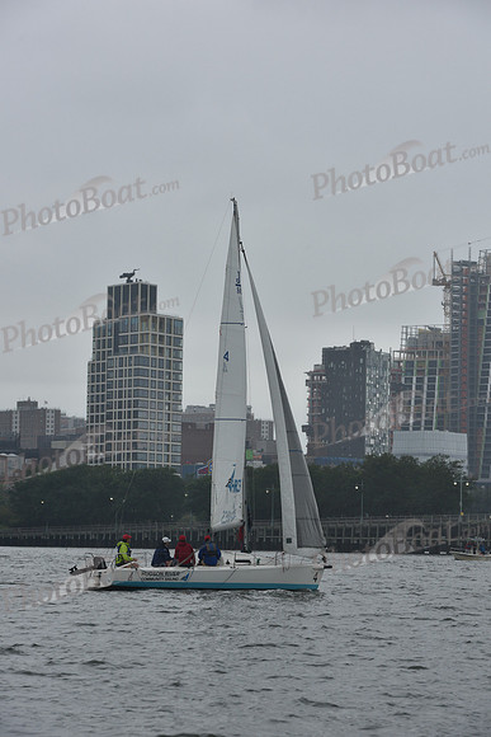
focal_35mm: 120
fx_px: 2453
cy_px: 368
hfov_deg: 11.4
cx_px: 246
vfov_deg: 17.1
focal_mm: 120
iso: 400
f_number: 9
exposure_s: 1/800
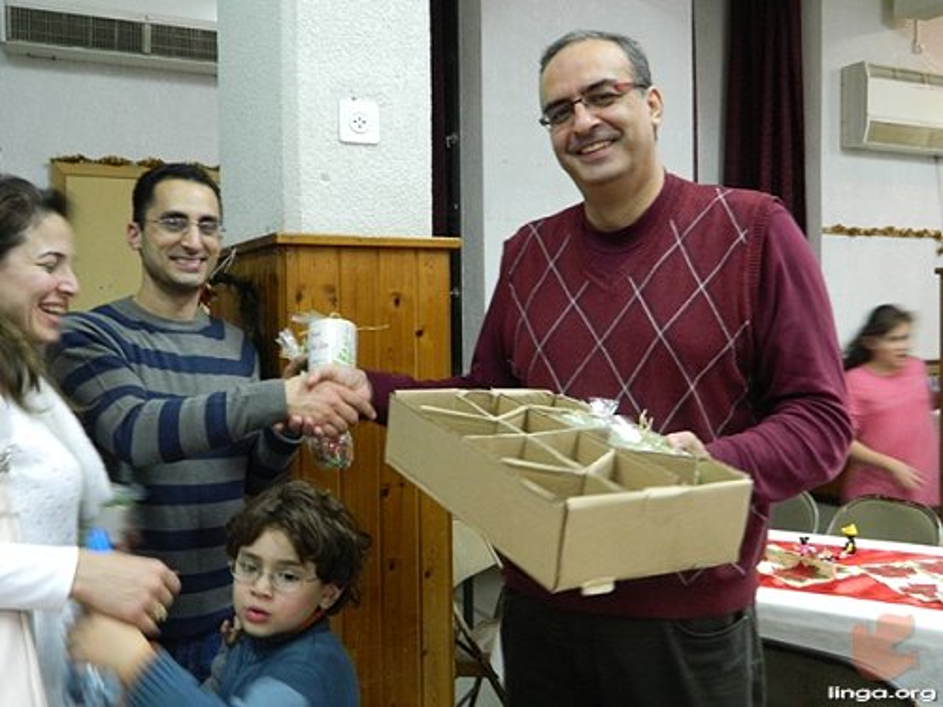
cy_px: 354
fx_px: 953
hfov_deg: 52.6
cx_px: 472
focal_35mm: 35
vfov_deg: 40.7
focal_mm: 6.2
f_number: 3.3
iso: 400
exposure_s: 1/10
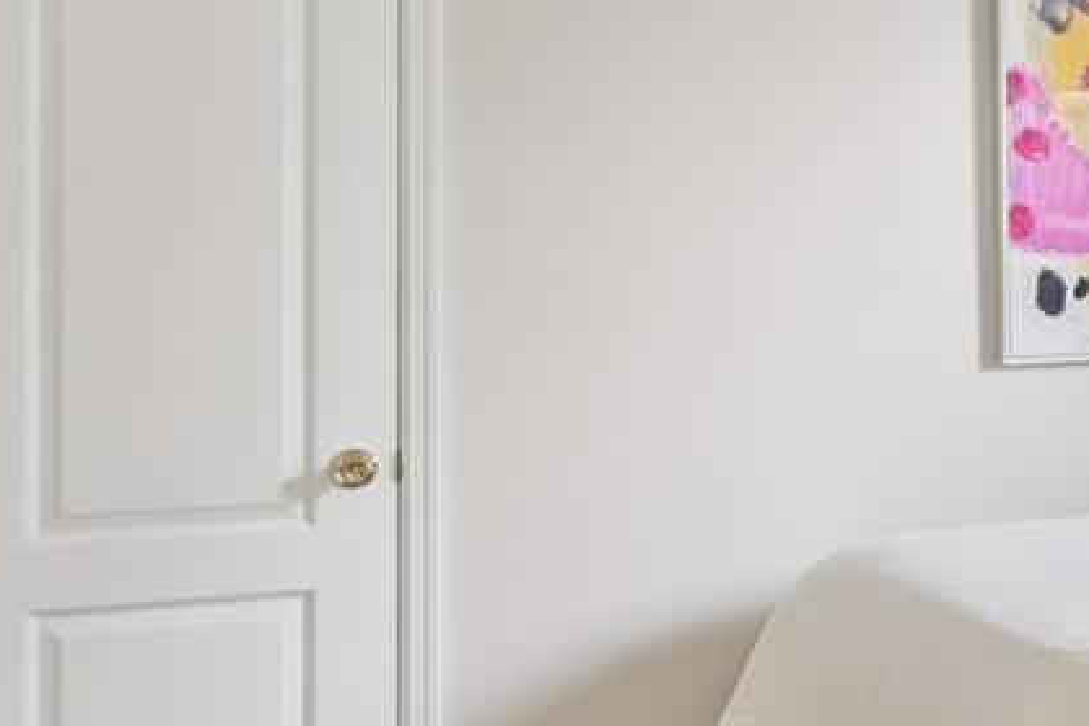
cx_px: 1501
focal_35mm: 61
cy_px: 303
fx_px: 1845
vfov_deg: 22.2
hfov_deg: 26.5
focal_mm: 16
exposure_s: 1/30
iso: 400
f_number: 9
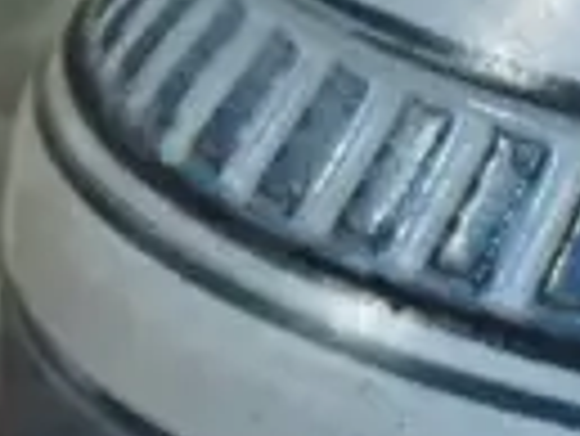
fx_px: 4780
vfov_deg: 5.1
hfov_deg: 6.5
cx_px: -1025
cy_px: 1079
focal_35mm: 285
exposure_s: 1/80
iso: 2500
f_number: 5.6
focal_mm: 18
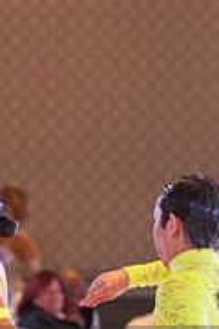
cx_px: 90
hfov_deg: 3.4
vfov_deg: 5.1
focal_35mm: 403
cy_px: 387
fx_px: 3677
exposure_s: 1/500
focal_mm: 125
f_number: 3.5
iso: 6400
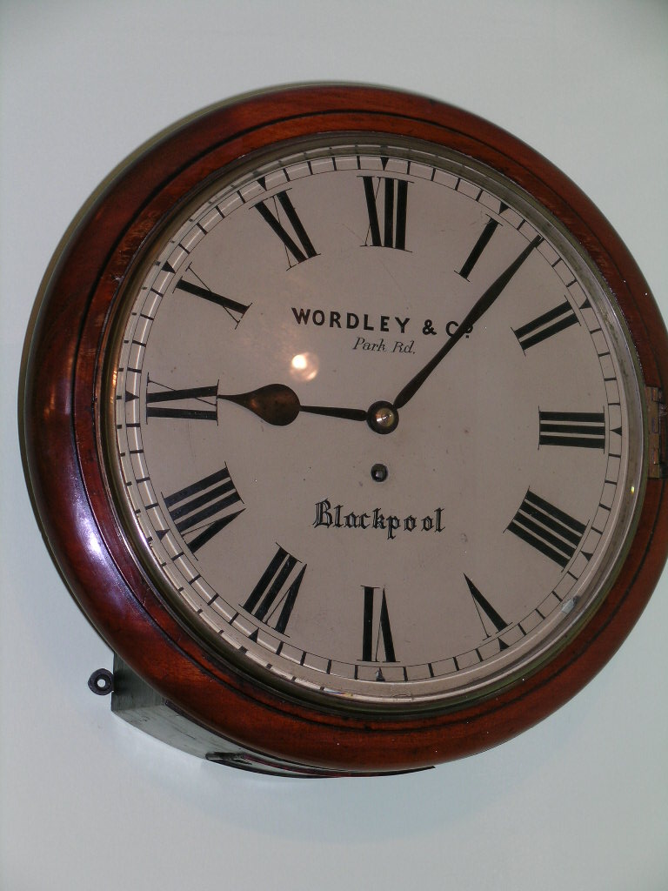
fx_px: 2316
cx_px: 334
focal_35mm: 90
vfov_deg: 21.8
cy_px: 446
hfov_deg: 16.4
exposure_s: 1/121
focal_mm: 18.8
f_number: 4.3
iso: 50
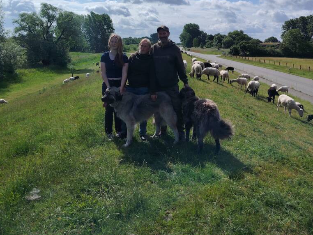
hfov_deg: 53.9
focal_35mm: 34
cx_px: 166
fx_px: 308
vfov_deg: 41.1
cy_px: 71
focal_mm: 5.25
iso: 101
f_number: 1.75
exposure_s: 1/2142
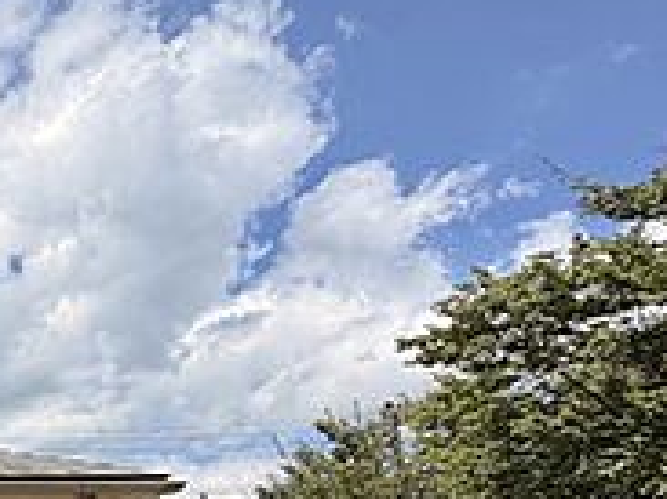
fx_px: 886
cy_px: 423
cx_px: -379
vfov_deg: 30.5
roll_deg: +0.2
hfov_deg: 26.6
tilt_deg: +14.0
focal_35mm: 46
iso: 20
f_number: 2.2
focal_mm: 2.22
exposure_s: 1/1125
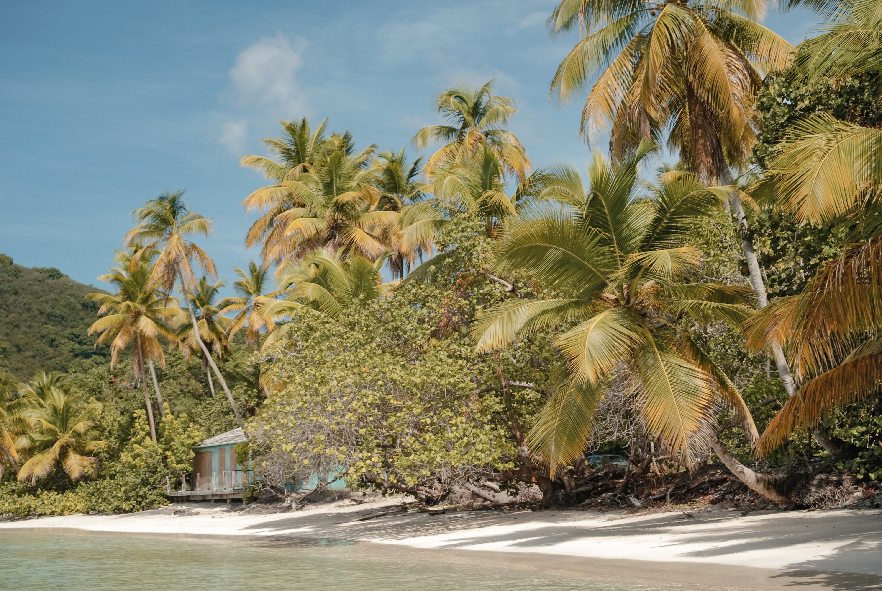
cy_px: 296
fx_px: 1840
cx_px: 441
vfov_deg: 18.2
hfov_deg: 27.0
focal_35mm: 75
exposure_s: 1/100
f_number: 8
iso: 100
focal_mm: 50
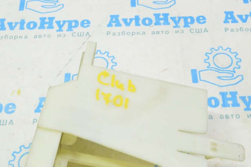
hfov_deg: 33.4
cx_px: 126
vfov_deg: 22.6
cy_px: 84
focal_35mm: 60
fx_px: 418
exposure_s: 1/20
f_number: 20
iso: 6400
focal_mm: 40
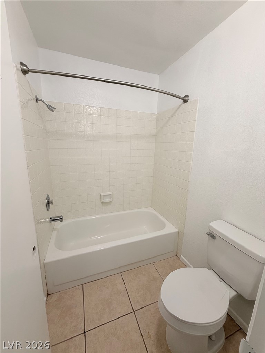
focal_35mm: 14
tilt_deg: -12.1
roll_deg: -0.9
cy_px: 176
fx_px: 143
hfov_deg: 85.7
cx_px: 132
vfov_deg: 102.1
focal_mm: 2.22
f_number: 2.2
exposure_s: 1/120
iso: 100
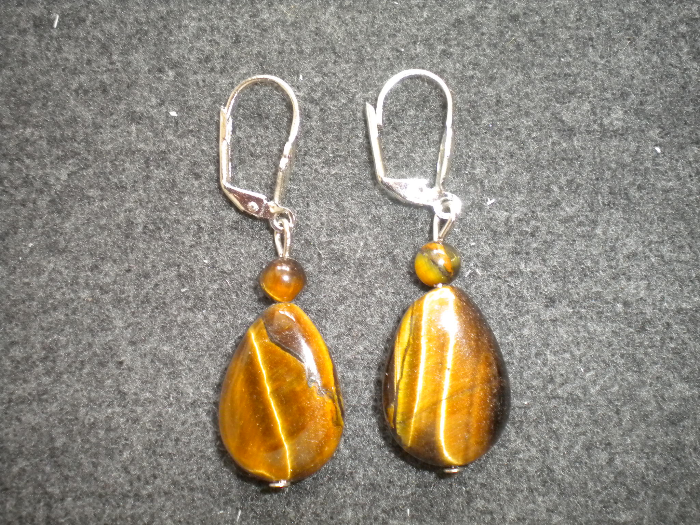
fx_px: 829
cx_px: 350
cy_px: 262
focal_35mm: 41
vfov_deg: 35.1
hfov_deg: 45.8
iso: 400
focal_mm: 7.4
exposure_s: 1/30
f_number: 4.9
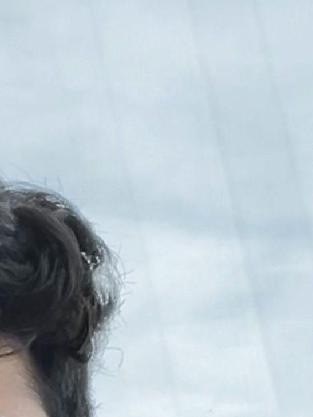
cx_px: -61
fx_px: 1531
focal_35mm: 127
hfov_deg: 11.4
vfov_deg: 15.3
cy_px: 384
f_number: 2.2
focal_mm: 2.71
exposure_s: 1/416
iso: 32
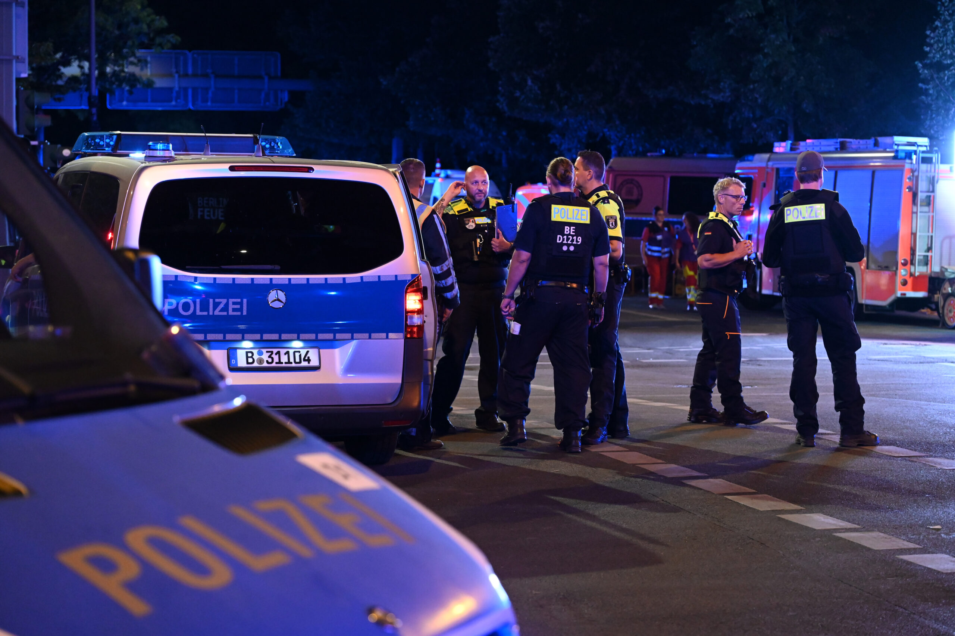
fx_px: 2386
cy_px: 318
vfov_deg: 15.2
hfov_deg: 22.6
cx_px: 478
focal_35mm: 90
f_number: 4
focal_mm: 90
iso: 6400
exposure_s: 1/80
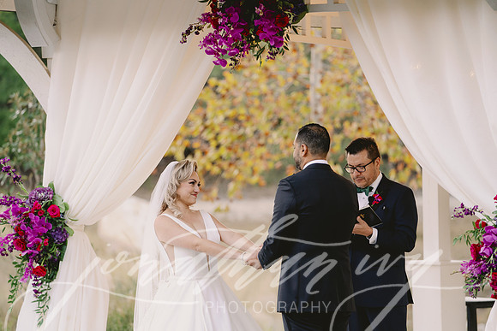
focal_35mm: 164
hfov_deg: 12.5
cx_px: 248
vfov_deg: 8.4
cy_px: 166
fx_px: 2265
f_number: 3.2
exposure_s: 1/320
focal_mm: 164
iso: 800
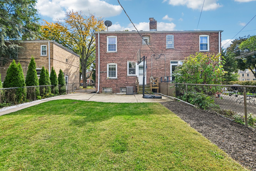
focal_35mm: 16
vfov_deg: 73.7
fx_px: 114
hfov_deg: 96.7
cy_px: 86
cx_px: 128
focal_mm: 16
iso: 400
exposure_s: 1/250
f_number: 13
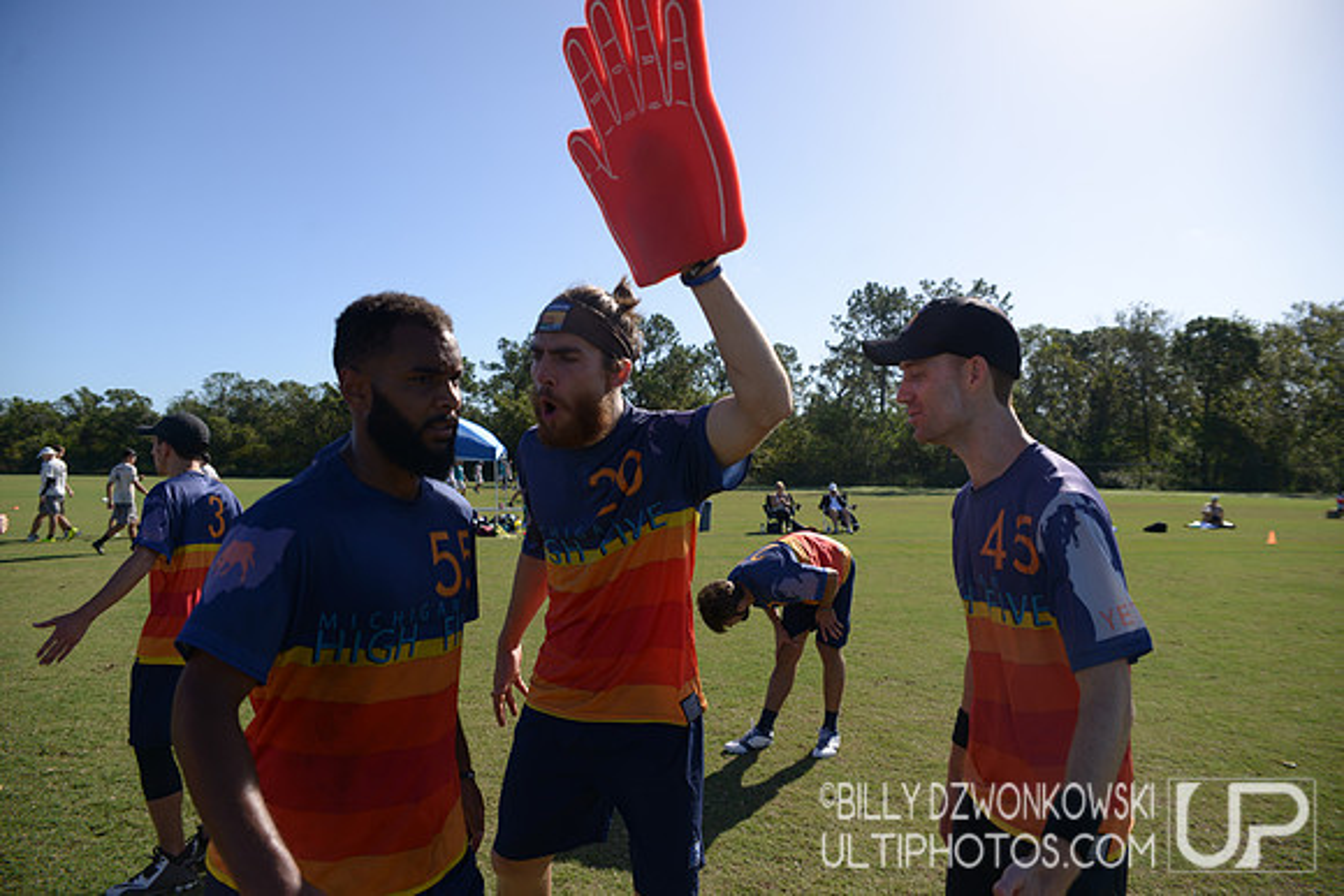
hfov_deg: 73.7
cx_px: 672
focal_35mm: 24
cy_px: 448
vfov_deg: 53.2
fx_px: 896
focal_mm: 24
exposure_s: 1/1250
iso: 100
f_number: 3.5
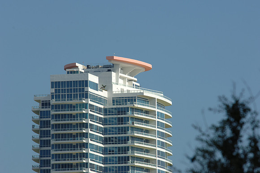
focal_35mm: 450
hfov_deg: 4.6
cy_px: 86
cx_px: 130
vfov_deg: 3.0
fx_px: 3245
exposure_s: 1/320
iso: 100
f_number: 8.5
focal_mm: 300
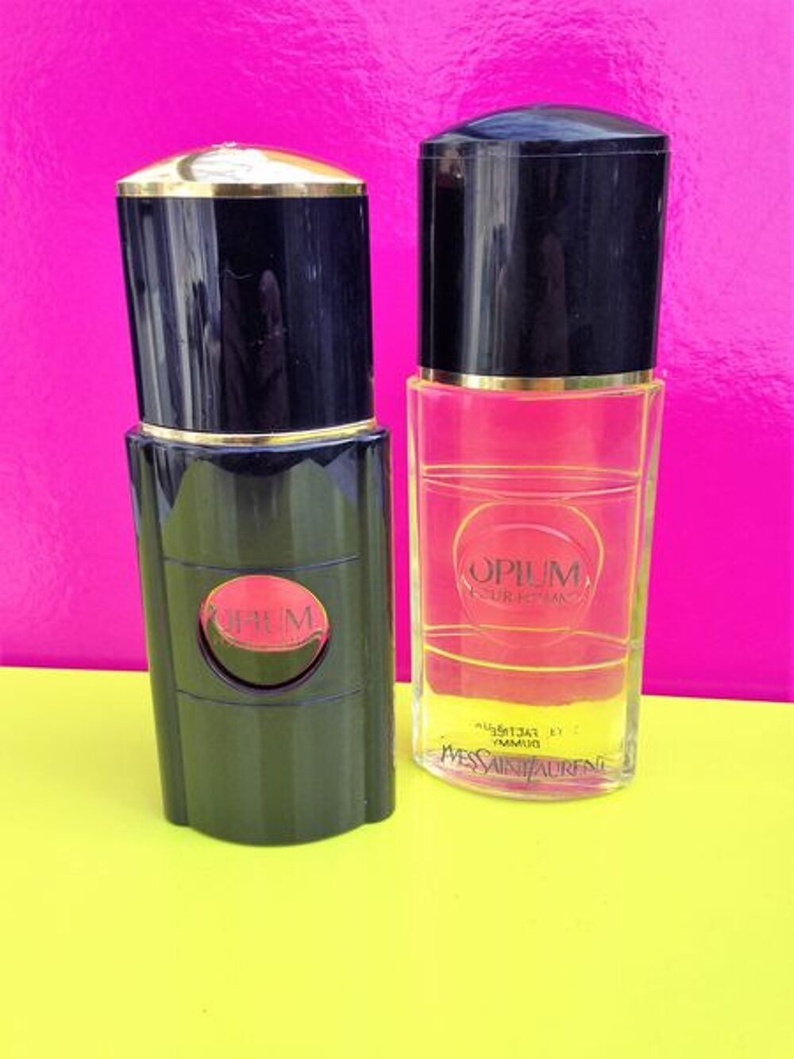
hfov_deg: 43.0
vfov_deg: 55.3
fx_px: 1009
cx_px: 397
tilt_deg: -20.5
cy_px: 530
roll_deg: -1.9
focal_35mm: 33
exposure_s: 1/264
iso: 50
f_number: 2.4
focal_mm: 4.12
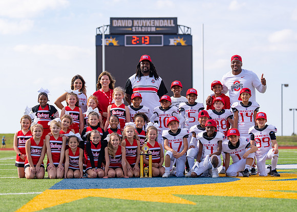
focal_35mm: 109
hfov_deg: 18.3
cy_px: 118
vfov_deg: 13.1
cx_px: 143
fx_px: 923
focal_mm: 89
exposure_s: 1/1600
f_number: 2.8
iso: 100
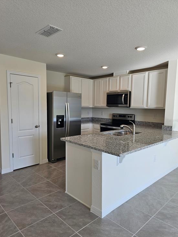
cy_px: 120
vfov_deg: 71.6
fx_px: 165
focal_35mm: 24
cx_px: 88
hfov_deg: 56.8
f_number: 1.7
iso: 32
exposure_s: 1/120
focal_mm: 6.3
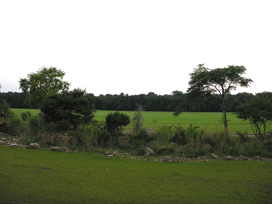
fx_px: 275
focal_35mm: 35
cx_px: 136
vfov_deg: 40.7
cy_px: 102
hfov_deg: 52.6
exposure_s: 1/12.4
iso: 50
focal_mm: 8.9
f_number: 2.8
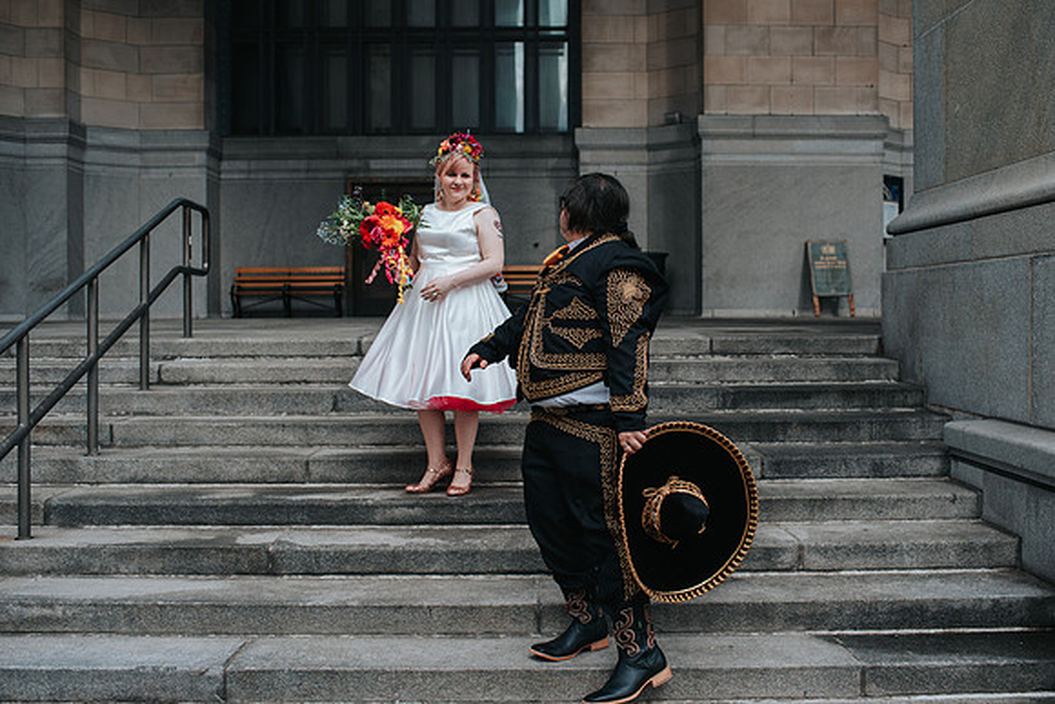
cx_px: 548
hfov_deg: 51.8
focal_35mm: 37
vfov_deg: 35.9
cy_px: 338
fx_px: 1085
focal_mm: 35
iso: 280
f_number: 3.5
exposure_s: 1/800
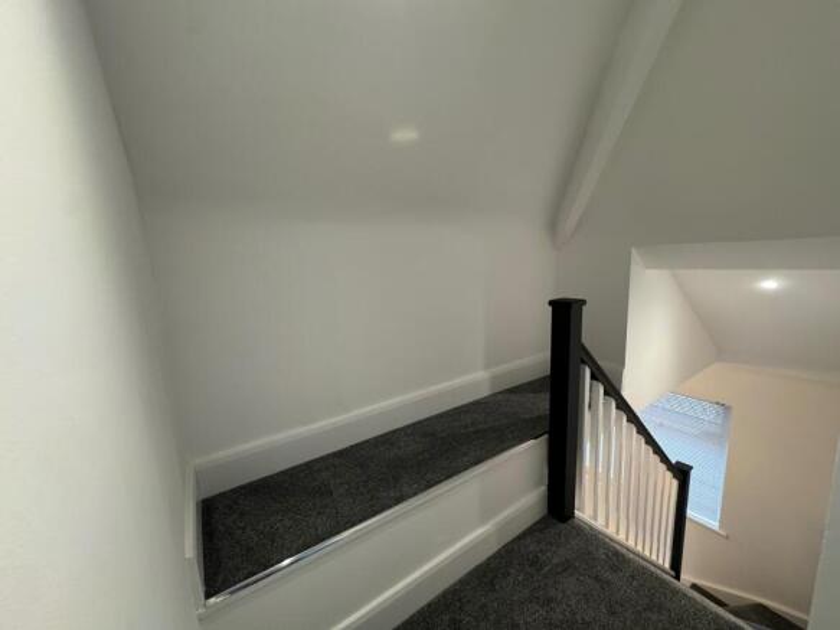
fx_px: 340
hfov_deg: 102.1
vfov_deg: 85.7
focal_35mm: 14
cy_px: 315
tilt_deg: -10.8
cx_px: 420
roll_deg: +2.8
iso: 320
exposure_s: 1/99
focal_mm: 2.22
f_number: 2.2
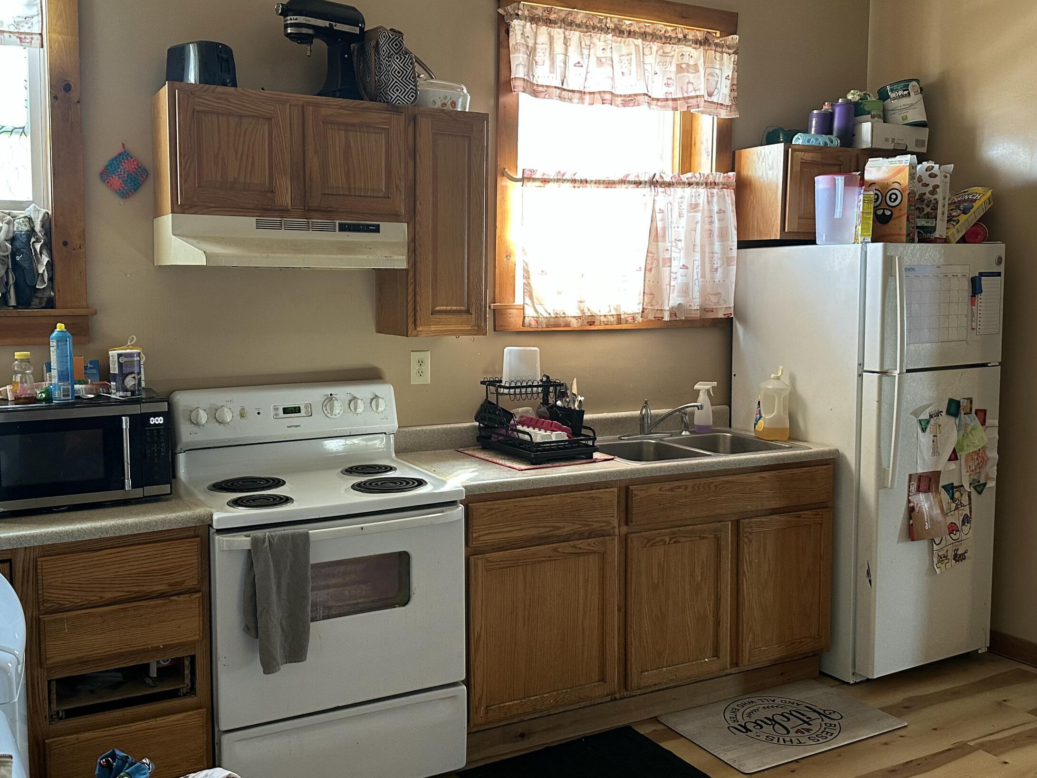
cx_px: 474
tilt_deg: -4.1
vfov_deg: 42.9
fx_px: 988
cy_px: 370
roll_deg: -0.4
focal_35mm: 33
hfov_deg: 55.3
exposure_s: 1/79
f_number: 1.78
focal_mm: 6.86
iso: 250
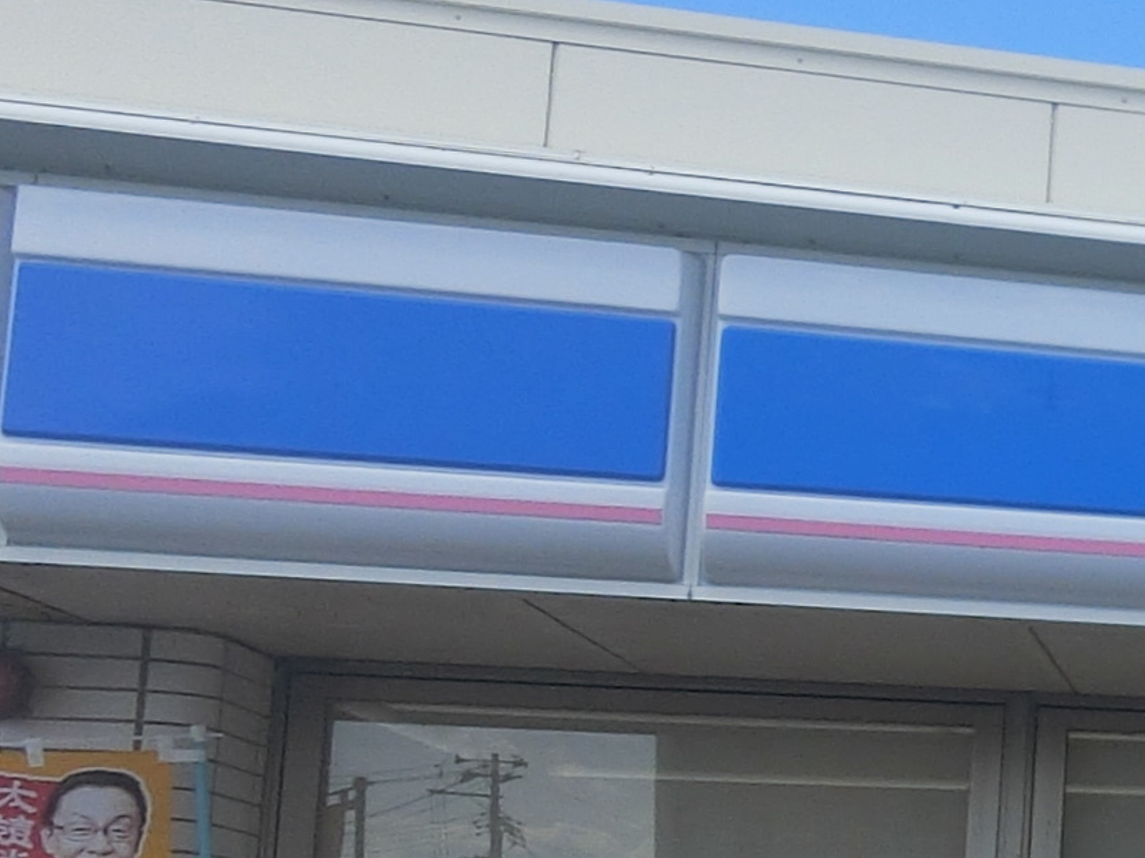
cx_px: 2488
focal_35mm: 77
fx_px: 2547
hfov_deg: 16.5
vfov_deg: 18.7
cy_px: 817
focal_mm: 2.87
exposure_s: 1/800
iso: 64
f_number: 2.8
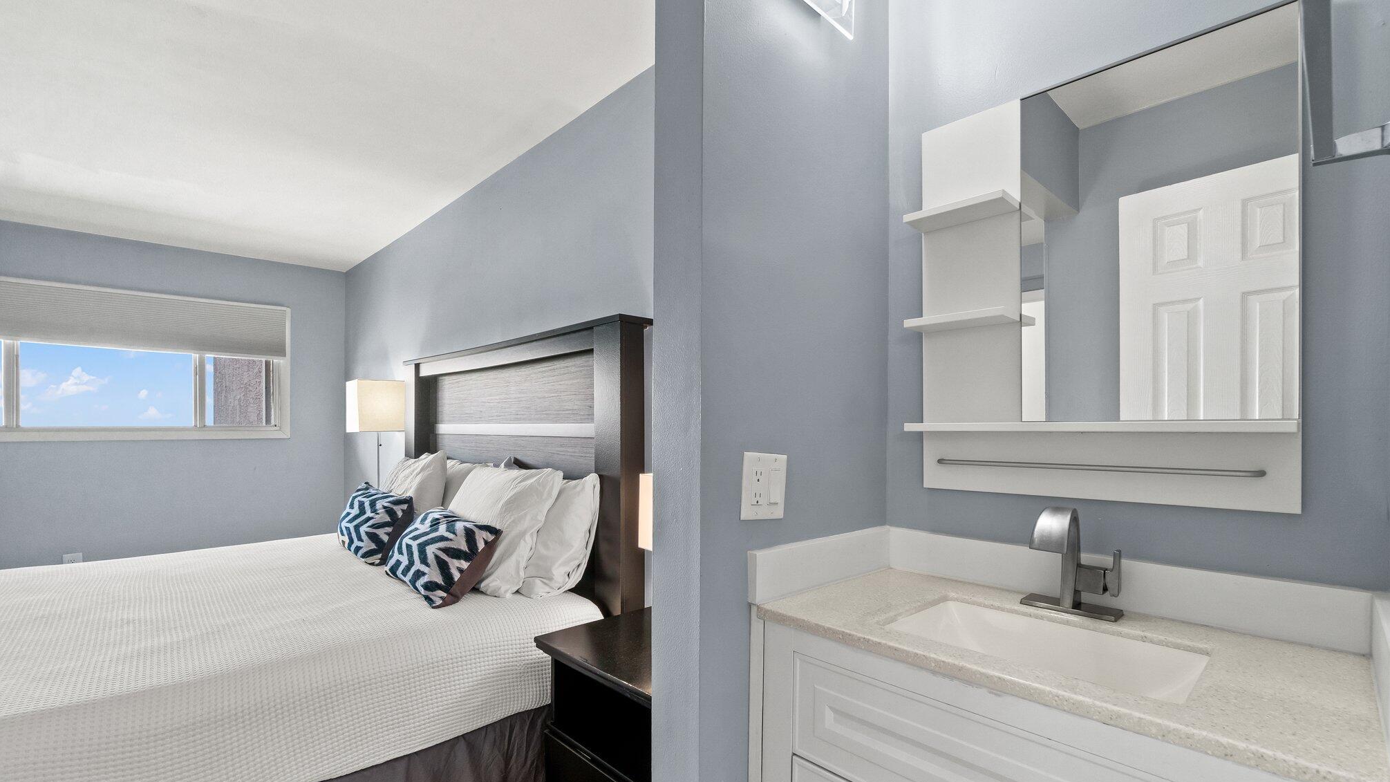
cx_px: 707
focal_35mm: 16
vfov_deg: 66.9
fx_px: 590
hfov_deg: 99.4
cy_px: 428
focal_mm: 10
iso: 800
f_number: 8
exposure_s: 1/4
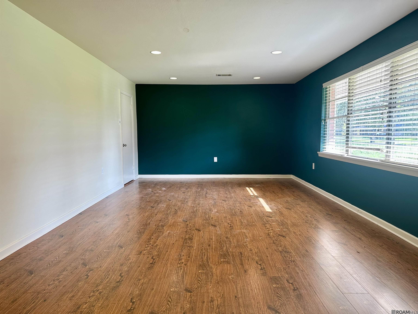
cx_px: 209
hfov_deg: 71.6
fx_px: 290
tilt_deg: -6.8
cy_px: 157
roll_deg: +0.1
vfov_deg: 56.8
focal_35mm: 24
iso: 100
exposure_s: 1/121
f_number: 1.78
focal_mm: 6.86
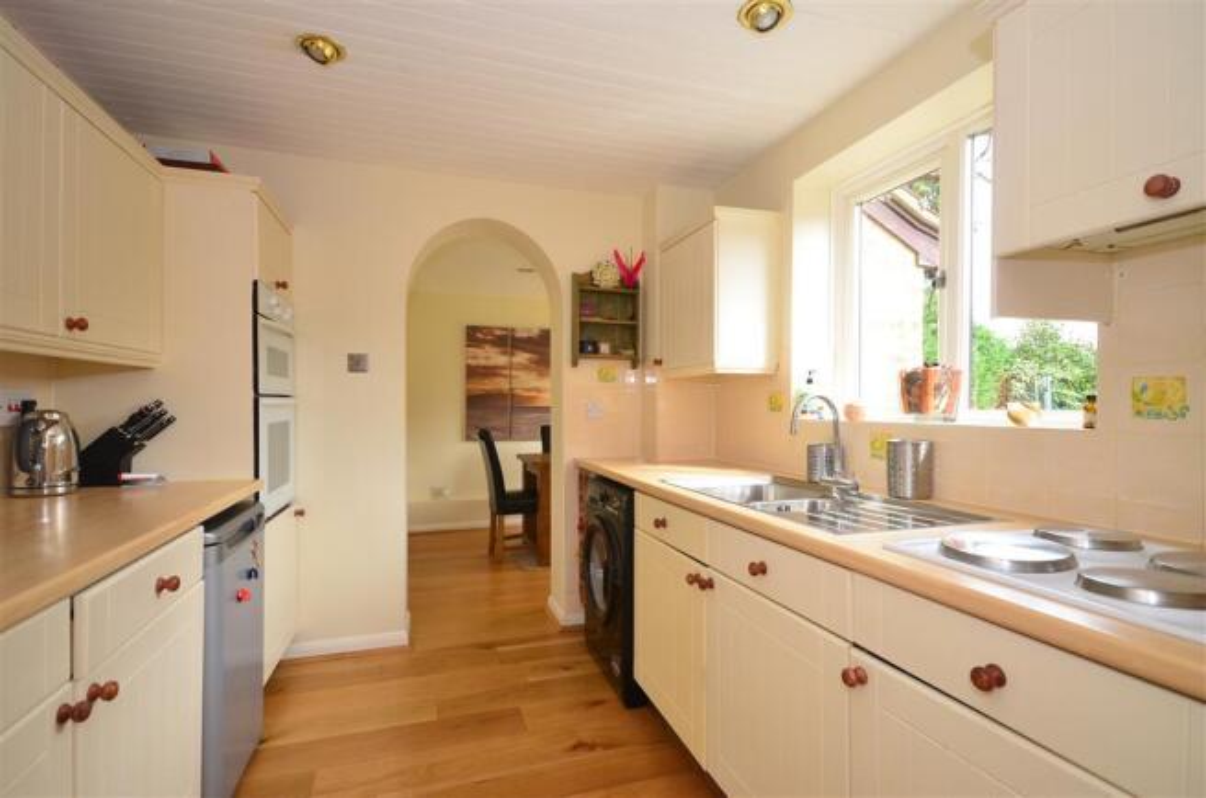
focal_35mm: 18
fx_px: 602
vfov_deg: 67.1
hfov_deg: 90.1
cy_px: 399
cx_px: 603
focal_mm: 12
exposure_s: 1/100
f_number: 6.3
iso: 640
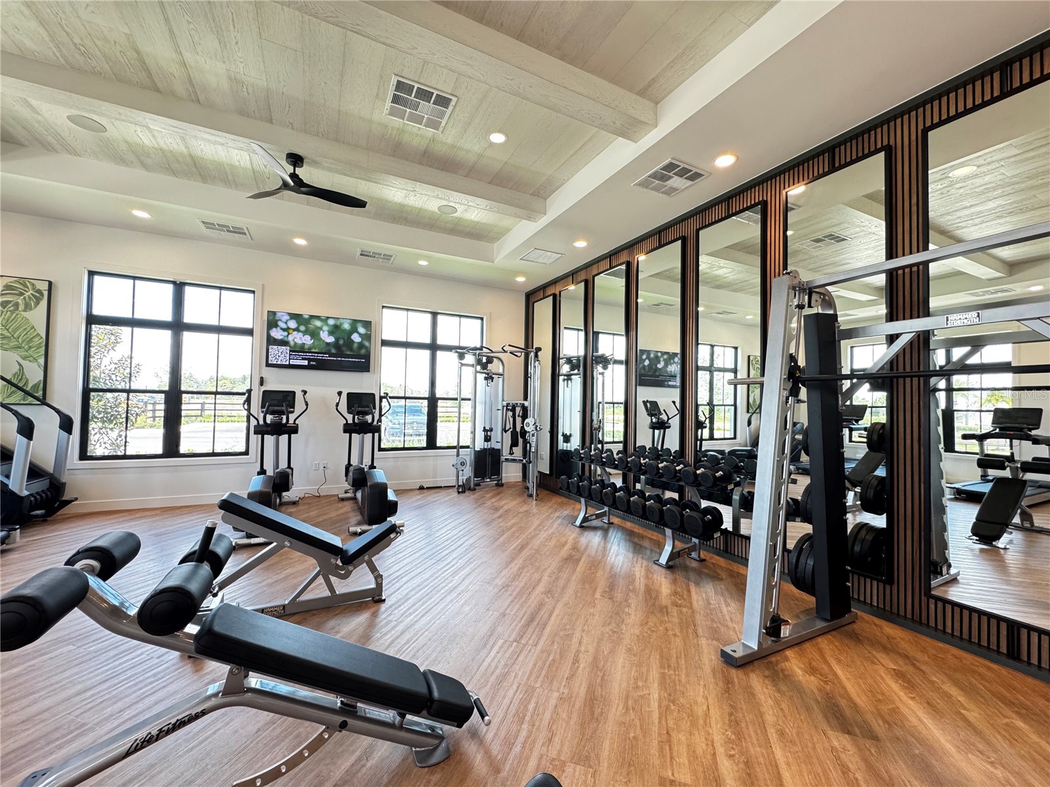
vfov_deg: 85.7
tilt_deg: +1.1
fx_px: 425
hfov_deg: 102.1
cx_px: 525
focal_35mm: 14
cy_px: 394
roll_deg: -0.9
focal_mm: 2.22
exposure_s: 1/120
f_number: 2.2
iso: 320
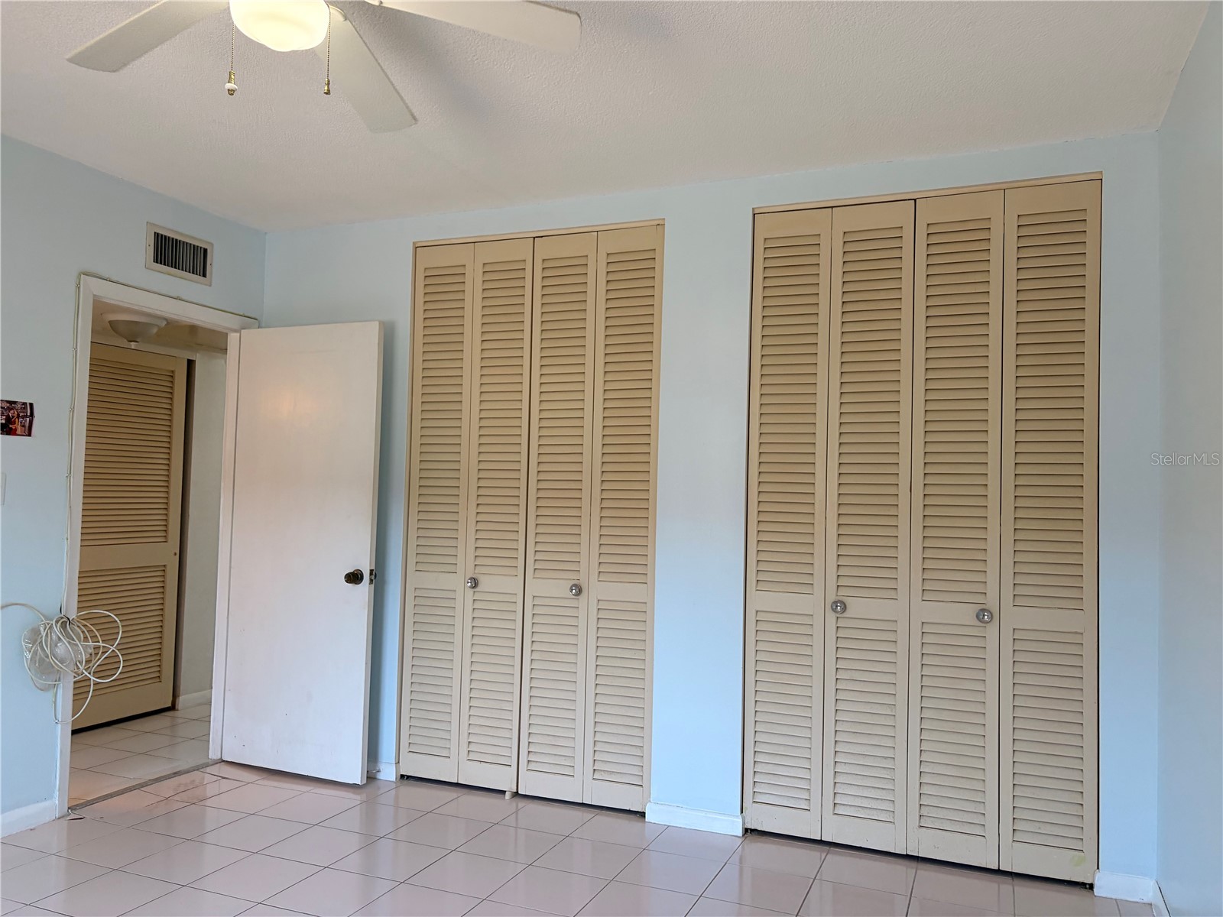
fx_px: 919
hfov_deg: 67.3
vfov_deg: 53.1
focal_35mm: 26
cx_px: 612
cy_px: 458
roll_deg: -1.8
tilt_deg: +1.7
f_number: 1.6
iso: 100
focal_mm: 5.96
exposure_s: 1/177
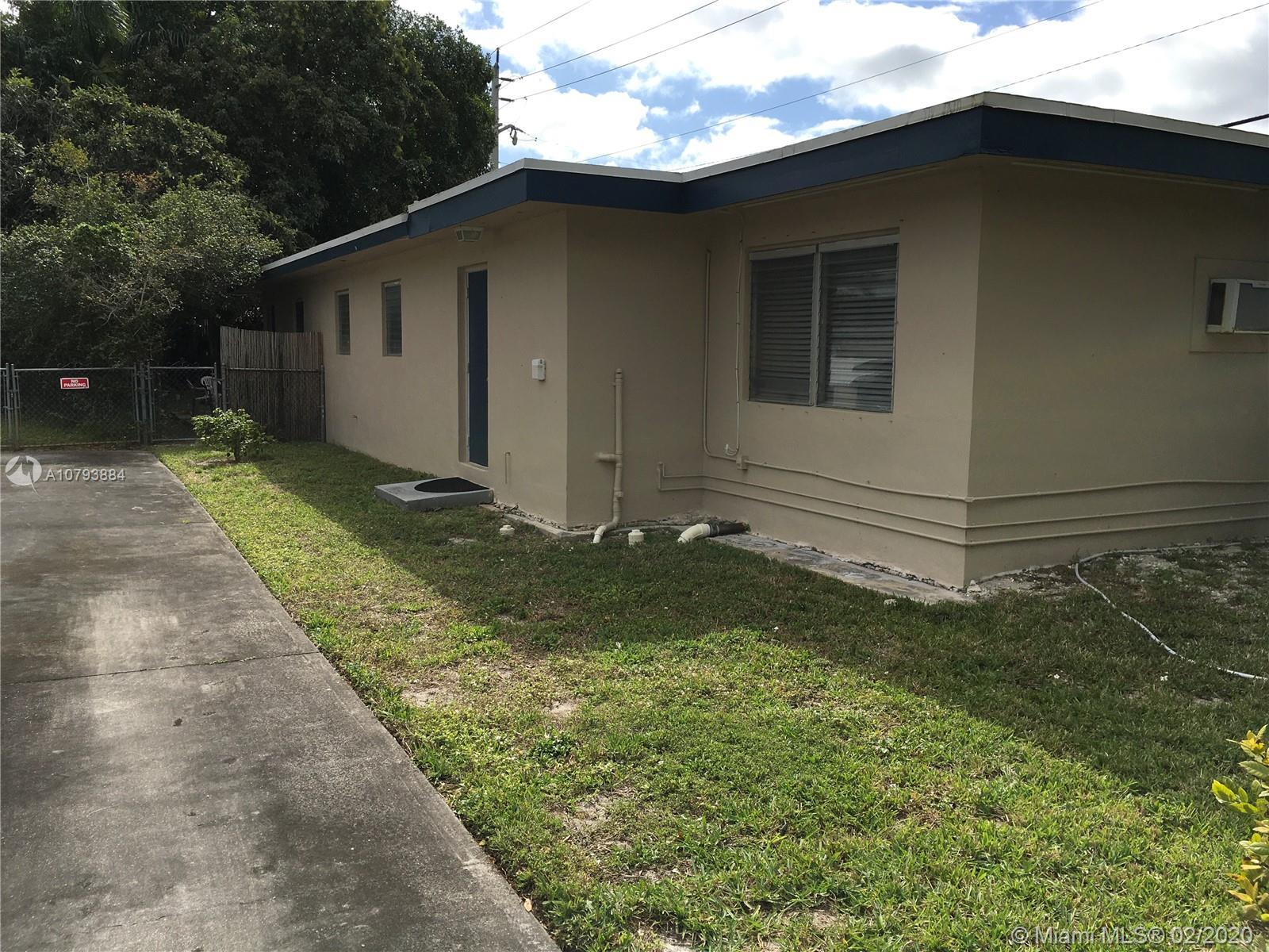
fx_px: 1063
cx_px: 634
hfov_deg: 61.7
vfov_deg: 48.2
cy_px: 476
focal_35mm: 29
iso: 25
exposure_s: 1/1832
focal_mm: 4.15
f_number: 2.2
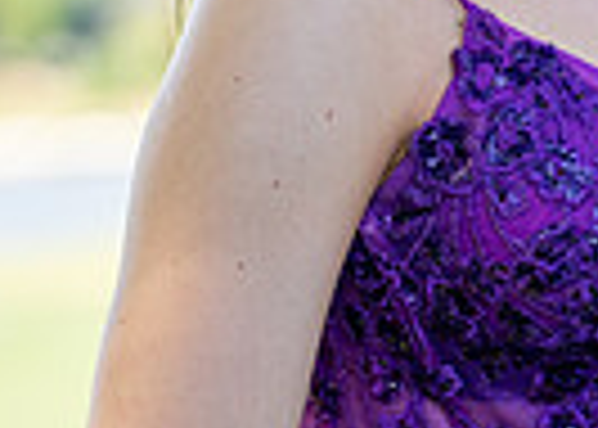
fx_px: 3923
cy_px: 104
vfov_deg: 6.2
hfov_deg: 8.7
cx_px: 567
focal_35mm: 231
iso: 160
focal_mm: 50
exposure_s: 1/1000
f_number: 1.8
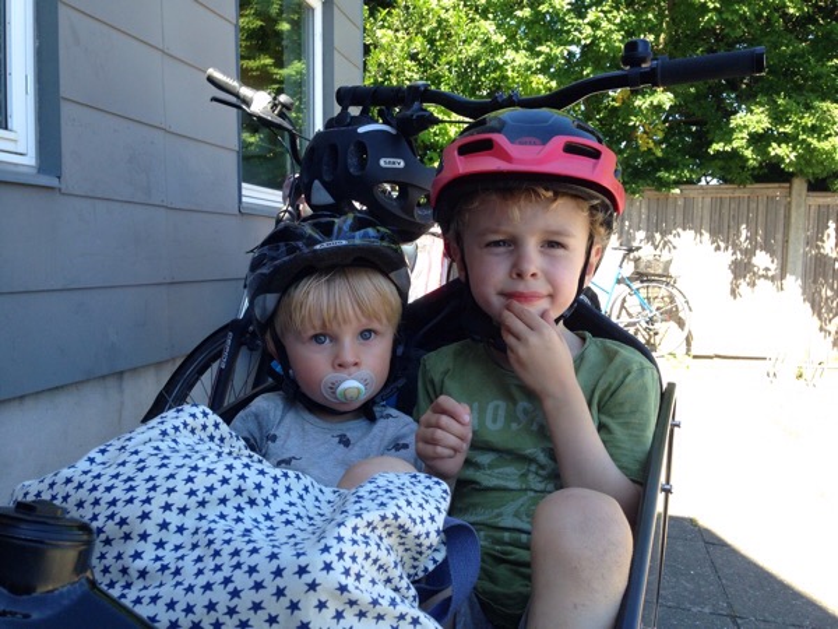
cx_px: 419
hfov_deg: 55.4
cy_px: 314
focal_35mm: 33
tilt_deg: -4.2
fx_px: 799
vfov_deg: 42.9
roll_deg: -1.3
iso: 50
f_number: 2.4
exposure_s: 1/189
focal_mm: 4.12
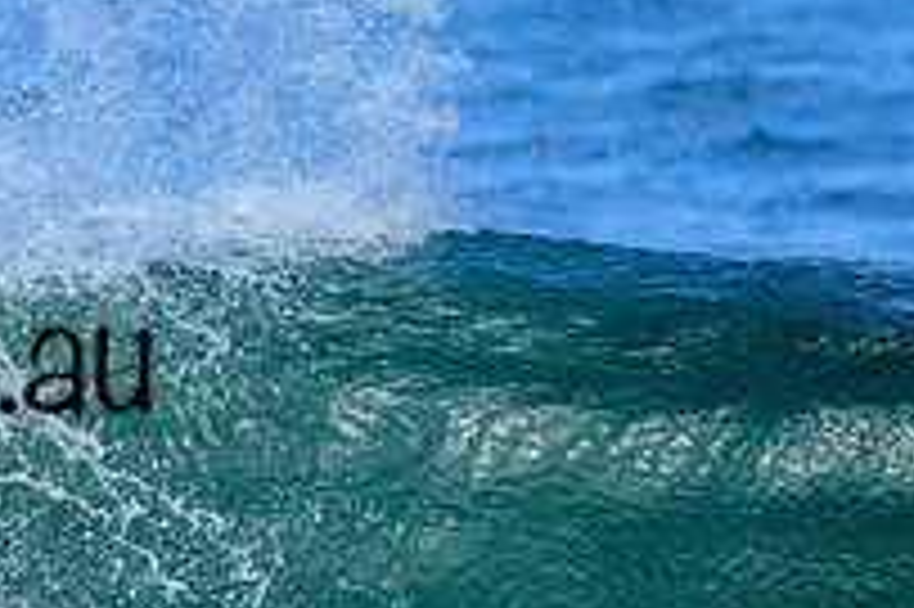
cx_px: -295
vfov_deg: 0.6
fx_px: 62582
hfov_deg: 0.8
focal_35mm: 2467
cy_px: 378
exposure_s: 1/2000
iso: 560
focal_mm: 800
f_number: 6.3
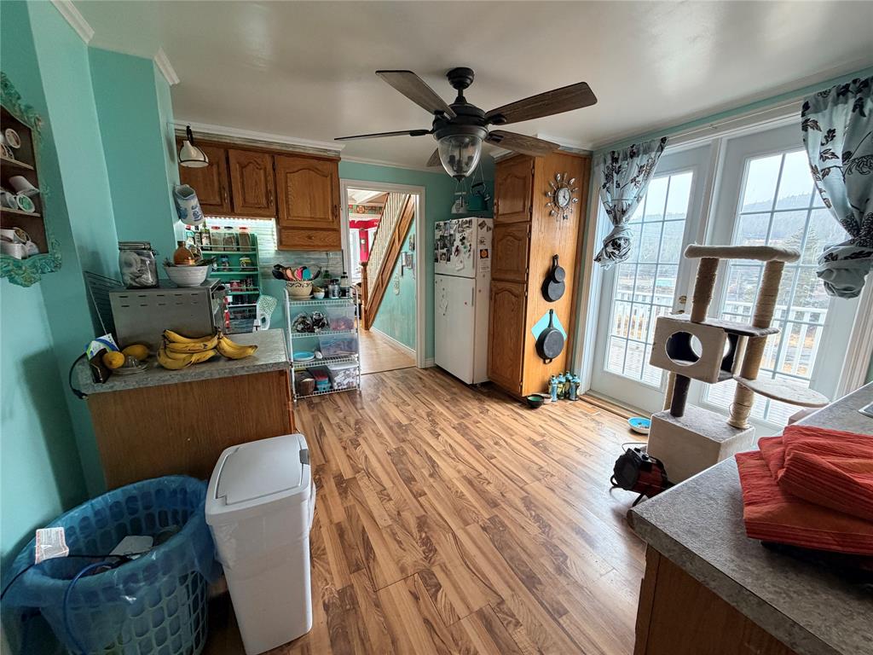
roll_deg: +0.3
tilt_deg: -12.0
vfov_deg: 85.7
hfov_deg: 102.1
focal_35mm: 14
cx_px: 436
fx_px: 353
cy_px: 328
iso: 250
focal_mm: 2.22
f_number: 2.2
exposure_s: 1/60
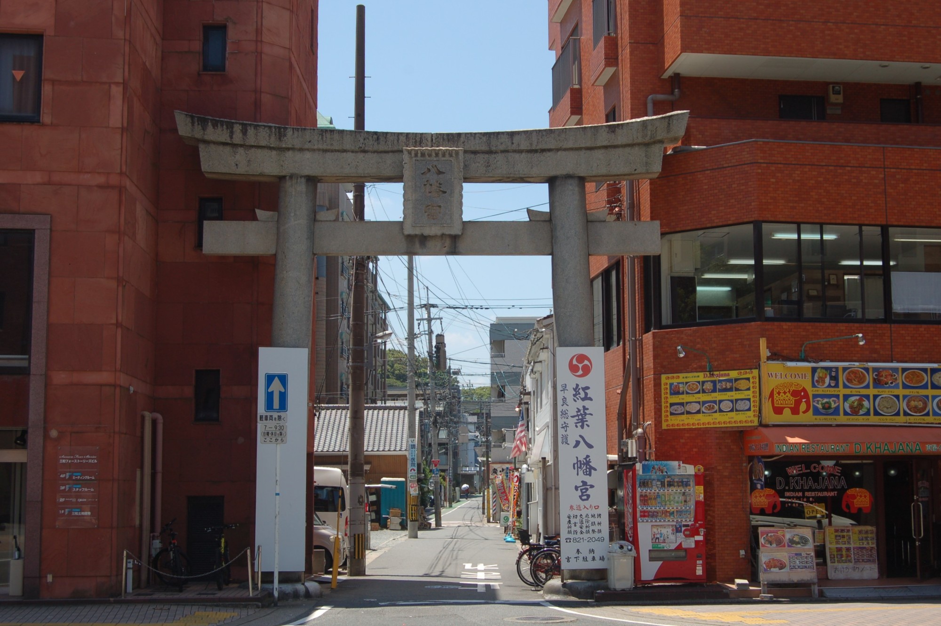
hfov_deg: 38.9
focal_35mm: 51
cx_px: 470
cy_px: 313
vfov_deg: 26.4
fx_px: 1332
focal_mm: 34
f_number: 9
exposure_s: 1/320
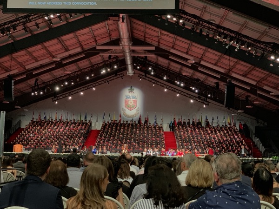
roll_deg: -1.9
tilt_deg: +8.7
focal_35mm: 52
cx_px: 140
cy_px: 104
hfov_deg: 36.8
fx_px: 419
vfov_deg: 28.0
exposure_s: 1/40
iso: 320
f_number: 2.4
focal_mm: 6
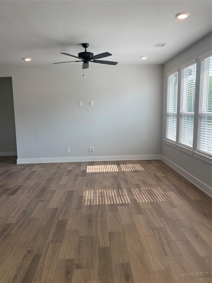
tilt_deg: -8.5
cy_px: 142
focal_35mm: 26
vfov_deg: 67.3
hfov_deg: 53.1
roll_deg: +1.3
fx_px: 212
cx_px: 106
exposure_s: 1/208
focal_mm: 4.25
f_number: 1.8
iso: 32
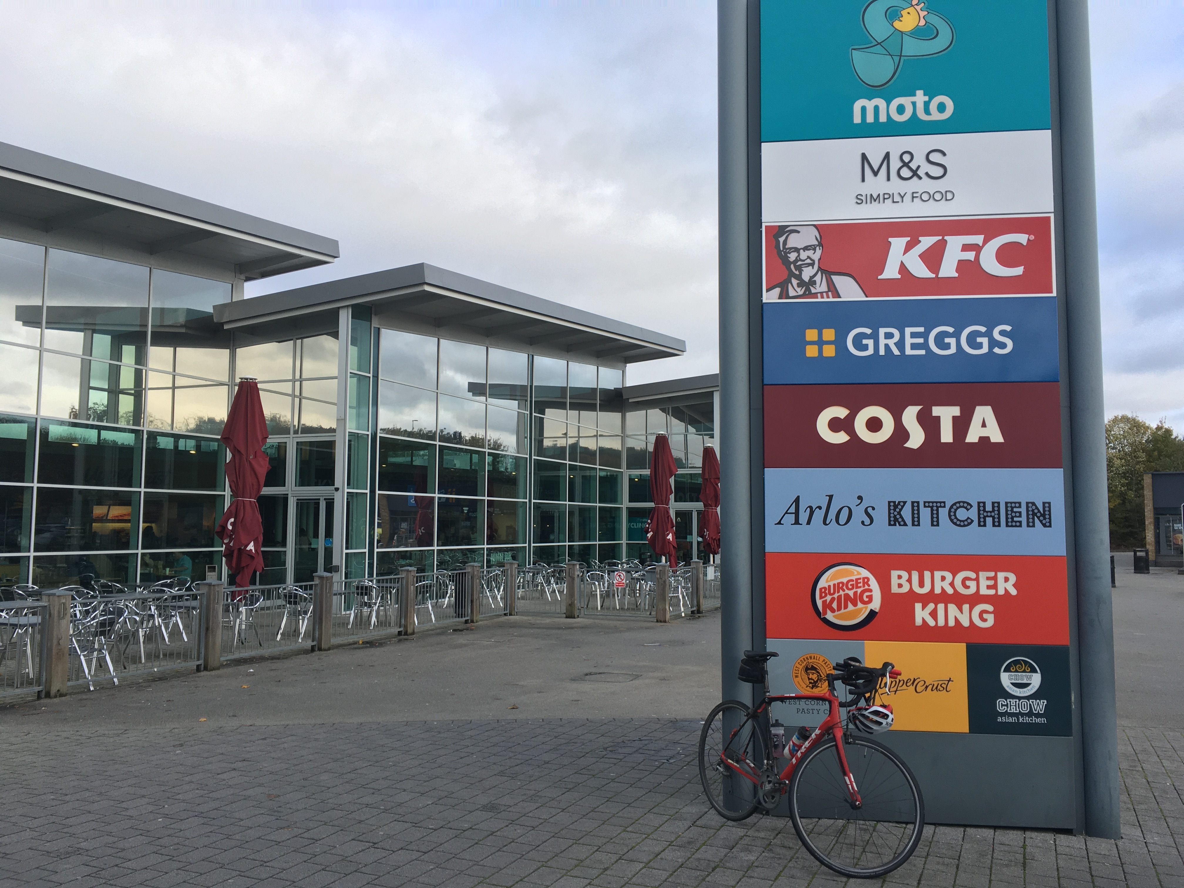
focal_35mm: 29
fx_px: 992
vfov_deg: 48.2
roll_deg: -0.4
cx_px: 592
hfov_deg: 61.7
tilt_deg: +3.9
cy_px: 444
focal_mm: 4.15
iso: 25
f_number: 2.2
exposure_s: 1/339
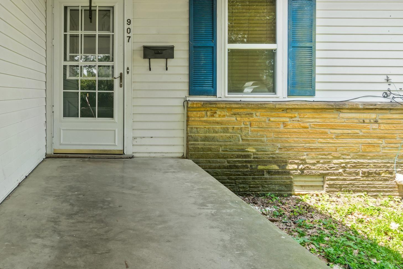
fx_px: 347
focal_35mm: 31
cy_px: 93
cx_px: 124
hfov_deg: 58.5
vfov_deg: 41.8
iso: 250
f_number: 9
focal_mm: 12
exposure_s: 1/20
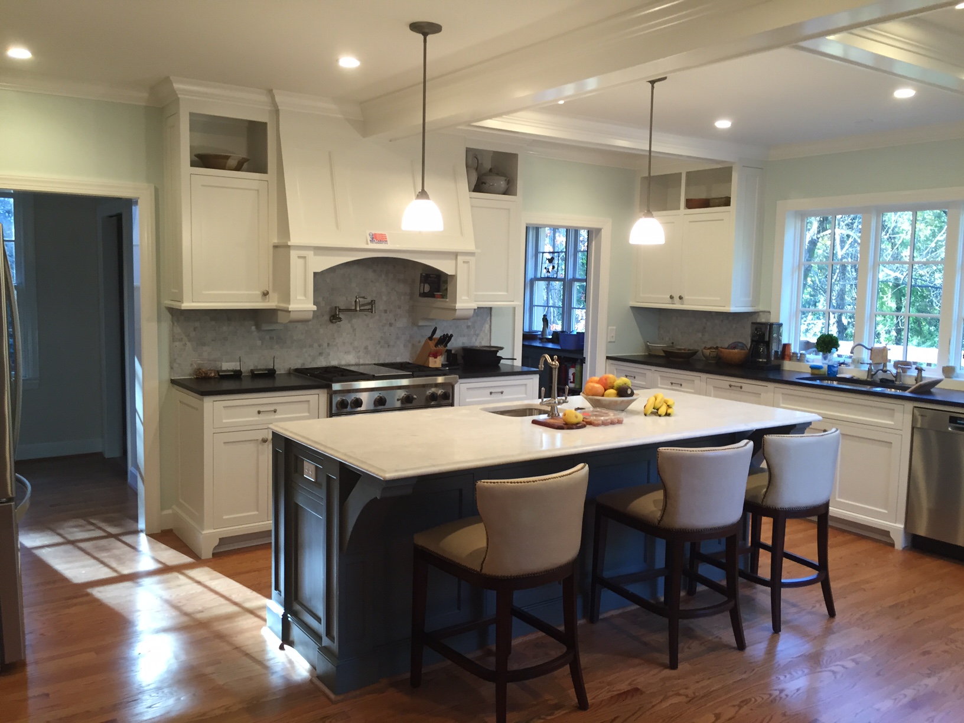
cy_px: 362
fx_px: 808
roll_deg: -1.7
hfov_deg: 61.7
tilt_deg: -6.0
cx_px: 482
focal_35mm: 29
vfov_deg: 48.2
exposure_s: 1/30
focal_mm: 4.15
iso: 64
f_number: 2.2
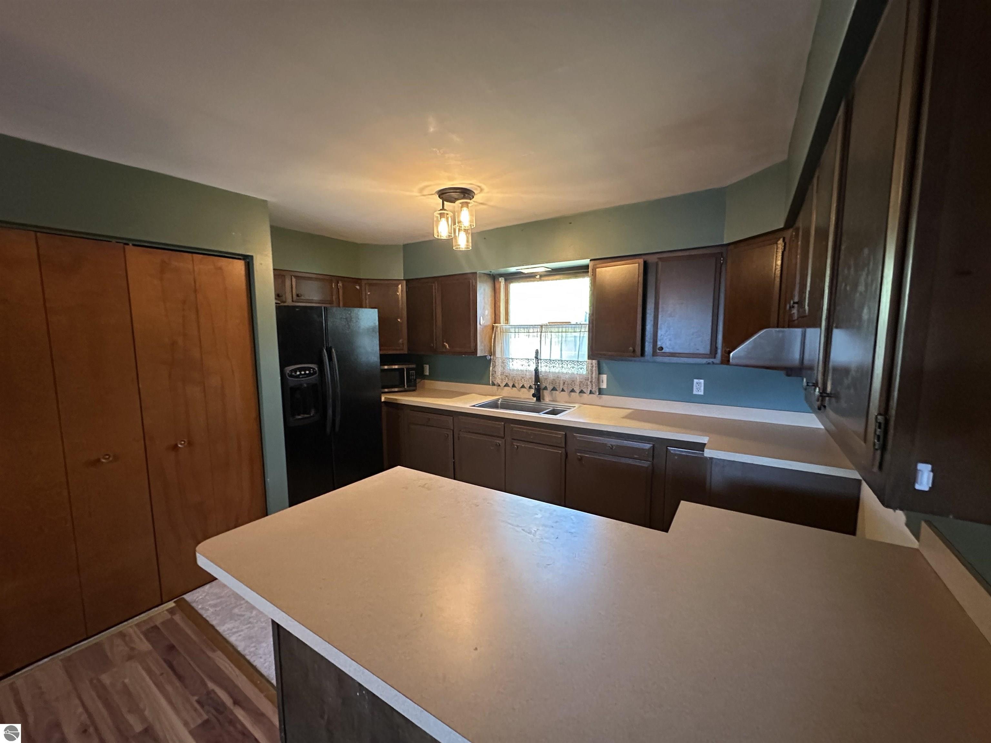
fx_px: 401
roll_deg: -0.2
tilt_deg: -6.3
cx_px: 496
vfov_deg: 85.7
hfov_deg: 102.1
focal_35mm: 14
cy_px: 372
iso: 1000
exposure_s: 1/60
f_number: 2.2
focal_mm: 2.22
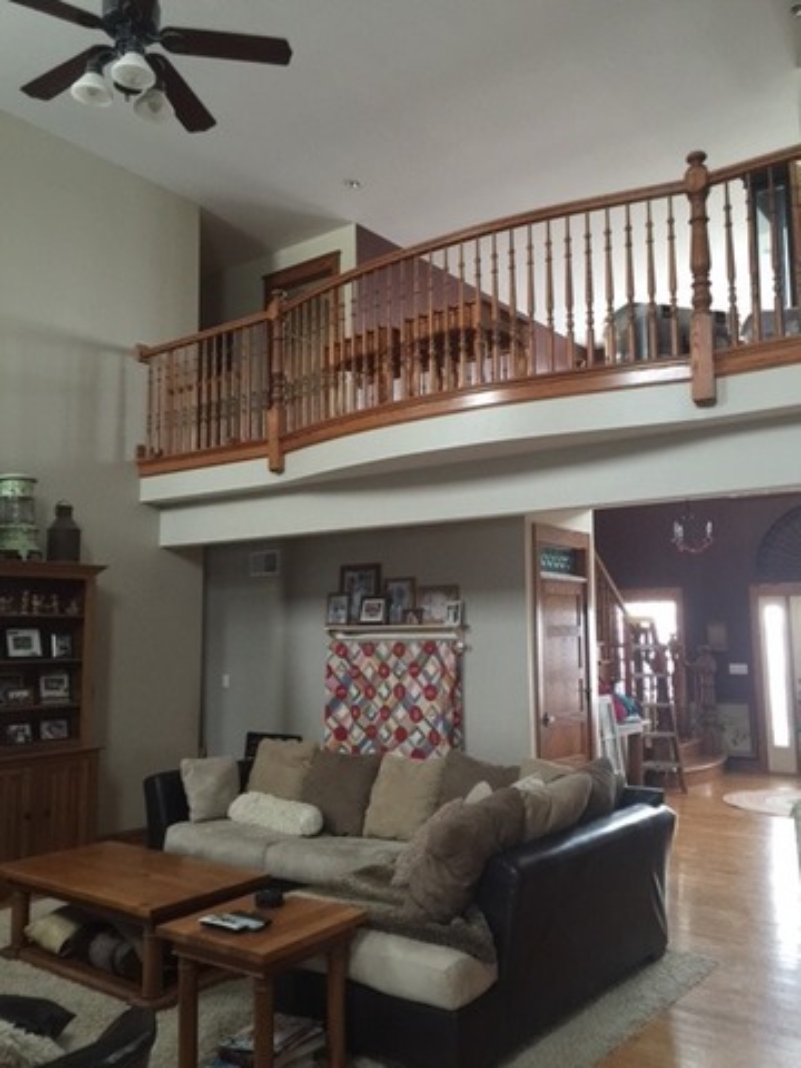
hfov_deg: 48.2
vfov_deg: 61.7
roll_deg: -1.0
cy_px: 534
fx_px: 895
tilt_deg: +7.0
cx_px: 400
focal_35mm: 29
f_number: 2.2
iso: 125
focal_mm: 4.15
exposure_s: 1/15
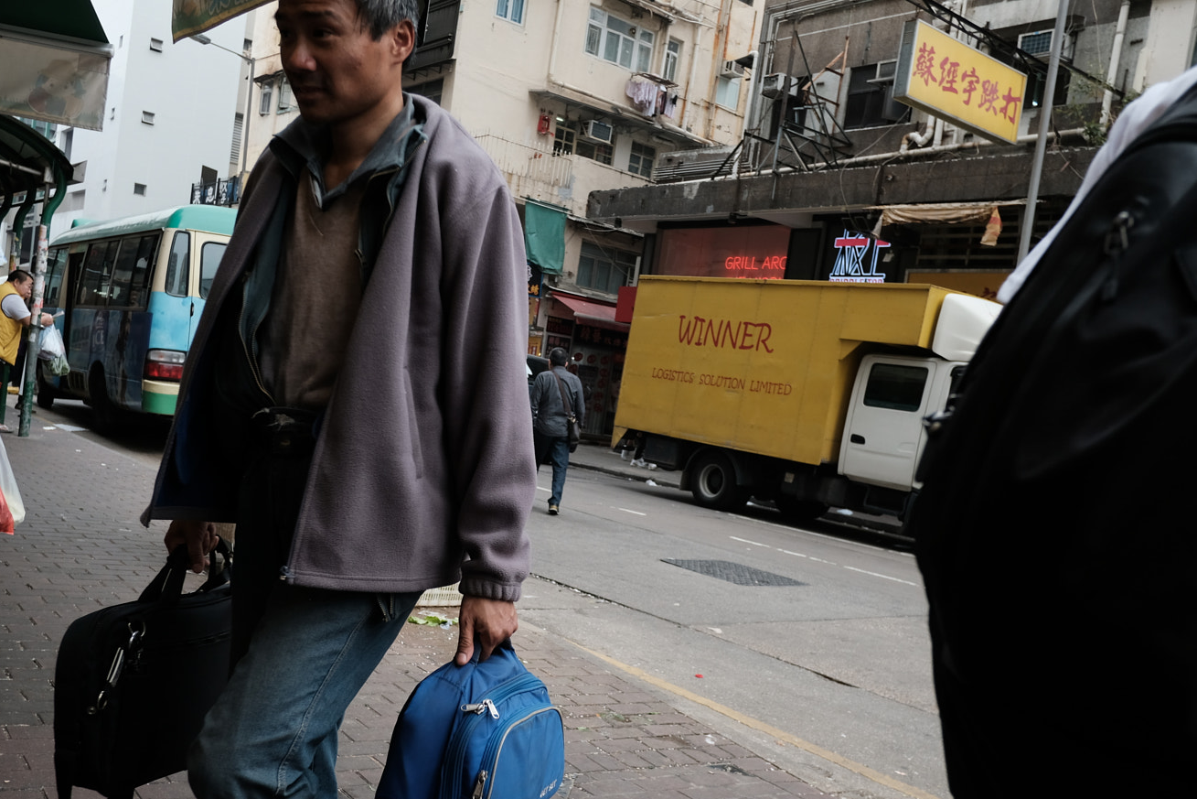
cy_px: 466
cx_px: 542
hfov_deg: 57.1
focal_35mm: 33
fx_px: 1097
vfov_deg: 39.9
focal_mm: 18
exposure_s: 1/500
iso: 400
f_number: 4
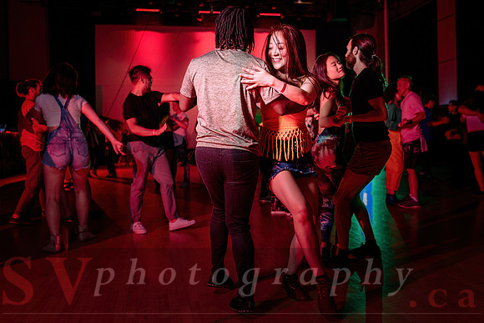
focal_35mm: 40
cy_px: 144
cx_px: 280
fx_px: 532
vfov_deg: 33.7
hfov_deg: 48.7
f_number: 3.2
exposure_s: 1/60
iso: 1000
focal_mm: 32
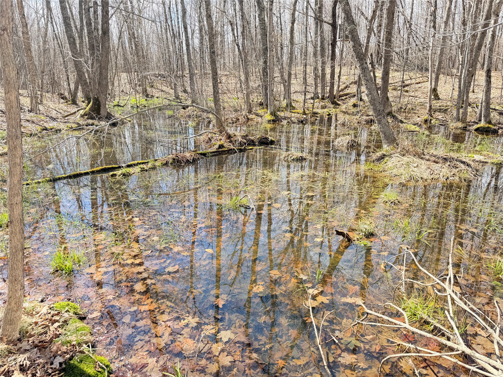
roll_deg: +1.2
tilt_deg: -16.7
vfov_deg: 56.8
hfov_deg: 71.6
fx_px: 349
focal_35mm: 24
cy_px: 188
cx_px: 252
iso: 80
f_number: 1.78
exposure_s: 1/607
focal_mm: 6.76
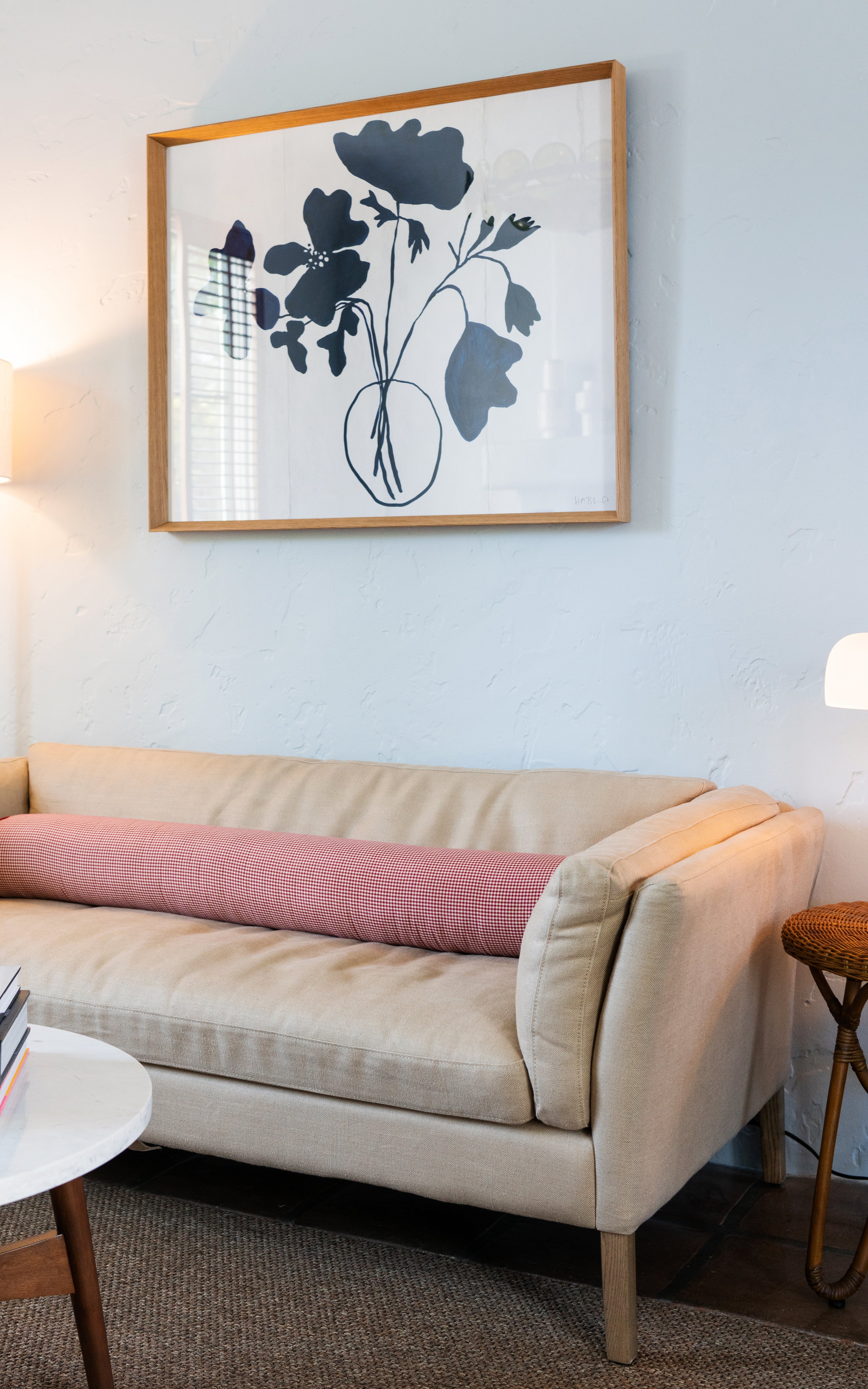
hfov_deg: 30.5
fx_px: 1590
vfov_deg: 47.2
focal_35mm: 42
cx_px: 392
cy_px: 680
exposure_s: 1/100
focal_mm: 35
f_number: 4
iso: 800
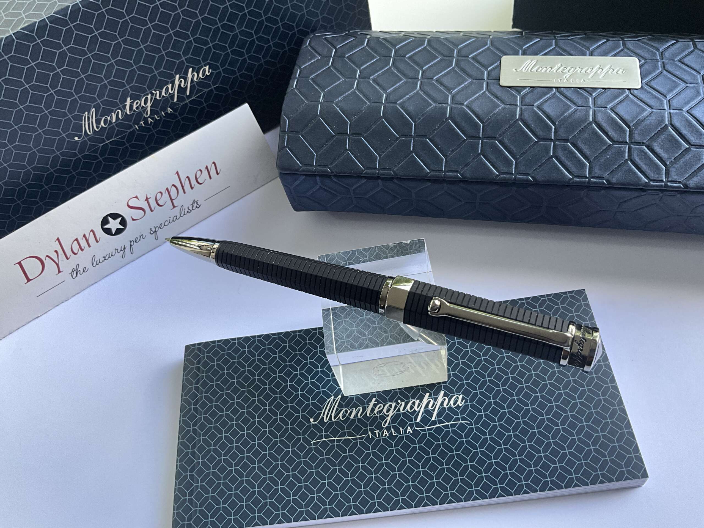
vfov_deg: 48.2
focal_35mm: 29
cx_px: 352
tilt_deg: -58.4
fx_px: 590
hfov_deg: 61.7
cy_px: 264
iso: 64
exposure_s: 1/116
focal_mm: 3
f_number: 1.8
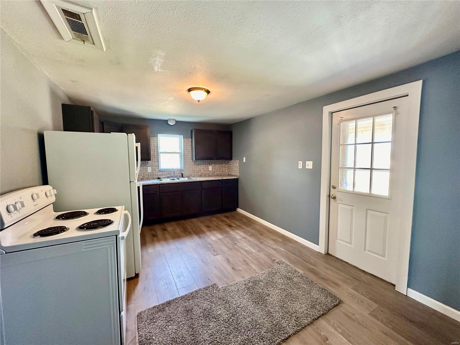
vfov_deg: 85.7
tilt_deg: -4.9
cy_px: 172
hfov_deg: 102.1
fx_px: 186
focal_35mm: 14
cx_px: 230
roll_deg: +0.2
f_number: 2.2
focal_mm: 2.22
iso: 400
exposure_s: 1/60
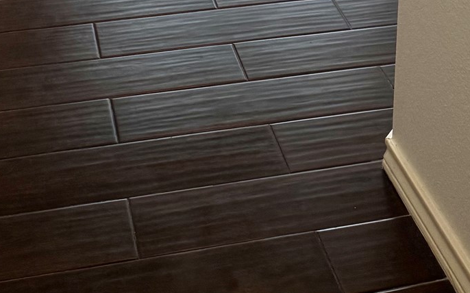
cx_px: 221
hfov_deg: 27.2
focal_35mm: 76
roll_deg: -0.7
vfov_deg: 13.3
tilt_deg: -8.0
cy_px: -387
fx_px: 973
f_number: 1.78
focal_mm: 6.76
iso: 200
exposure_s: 1/120
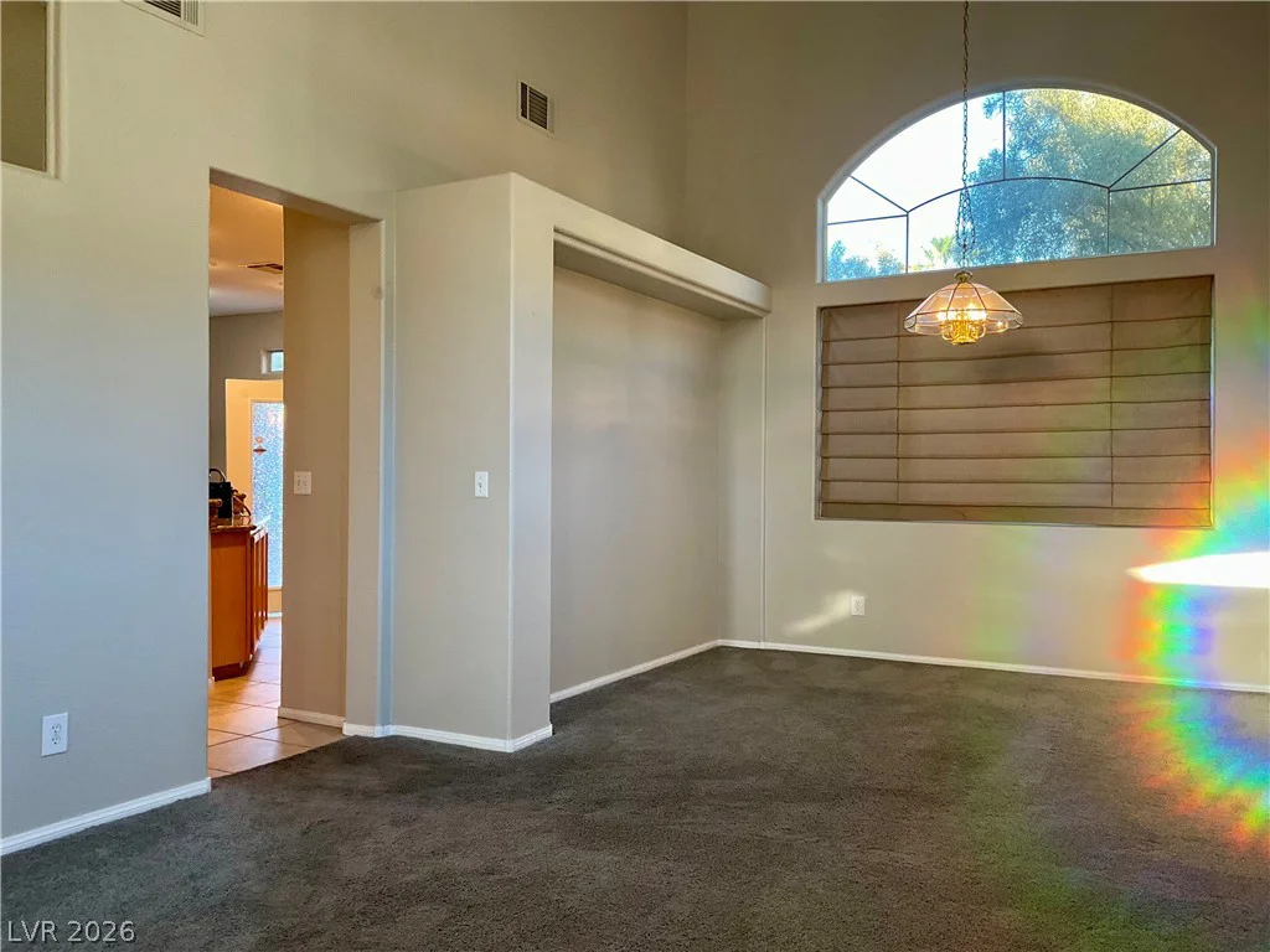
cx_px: 635
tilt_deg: -0.3
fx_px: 1064
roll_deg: -0.3
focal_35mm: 29
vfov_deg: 48.2
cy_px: 476
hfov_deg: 61.7
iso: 64
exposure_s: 1/60
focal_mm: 3
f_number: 1.8
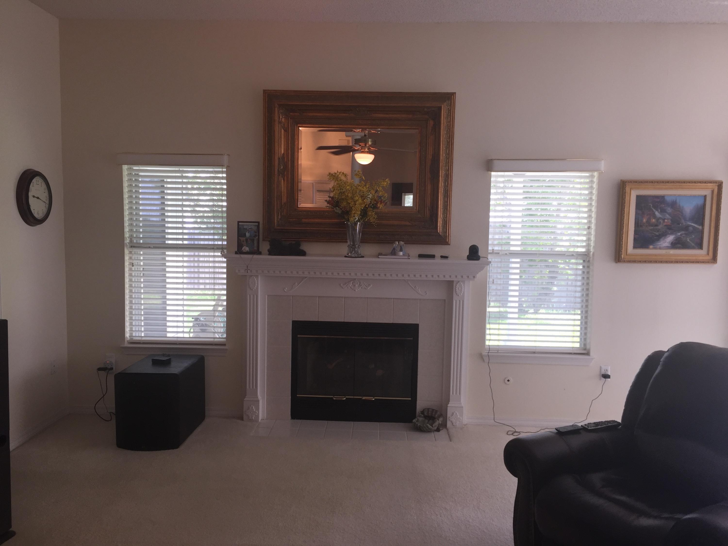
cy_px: 273
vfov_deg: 48.2
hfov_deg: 61.7
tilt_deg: -5.7
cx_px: 364
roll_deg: -1.6
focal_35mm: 29
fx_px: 610
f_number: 2.2
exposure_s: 1/30
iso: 32
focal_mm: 4.15
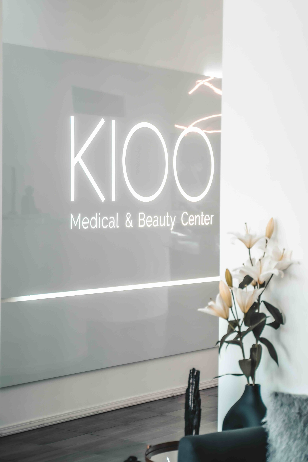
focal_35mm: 88
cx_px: 154
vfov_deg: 23.1
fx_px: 1129
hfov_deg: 15.5
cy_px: 231
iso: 500
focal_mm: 59
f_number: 2.8
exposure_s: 1/125
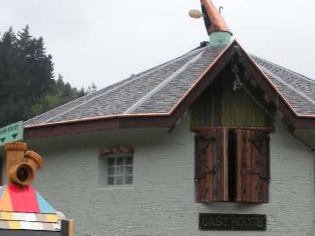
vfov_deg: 18.4
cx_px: 203
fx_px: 710
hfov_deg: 24.9
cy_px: 232
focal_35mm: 78
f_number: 3.5
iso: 64
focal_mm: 6.3
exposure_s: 1/104
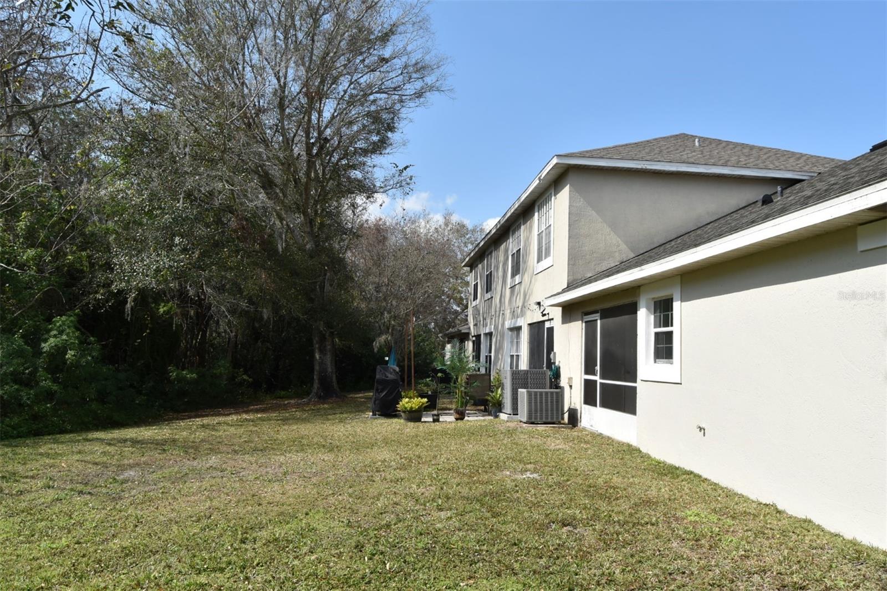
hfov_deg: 67.4
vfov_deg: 47.9
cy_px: 296
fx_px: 665
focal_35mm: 27
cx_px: 444
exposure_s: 1/400
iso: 200
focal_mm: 18
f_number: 10
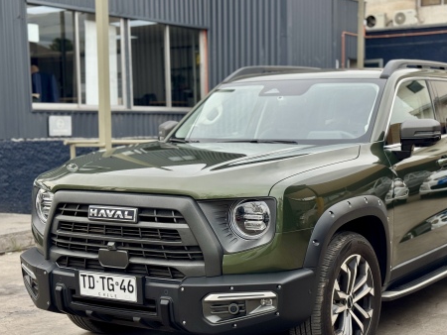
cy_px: 203
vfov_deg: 22.9
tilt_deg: -5.7
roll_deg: +0.4
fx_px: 827
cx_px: 272
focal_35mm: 64
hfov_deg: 30.2
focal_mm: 6.76
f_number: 1.78
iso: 64
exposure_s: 1/1724
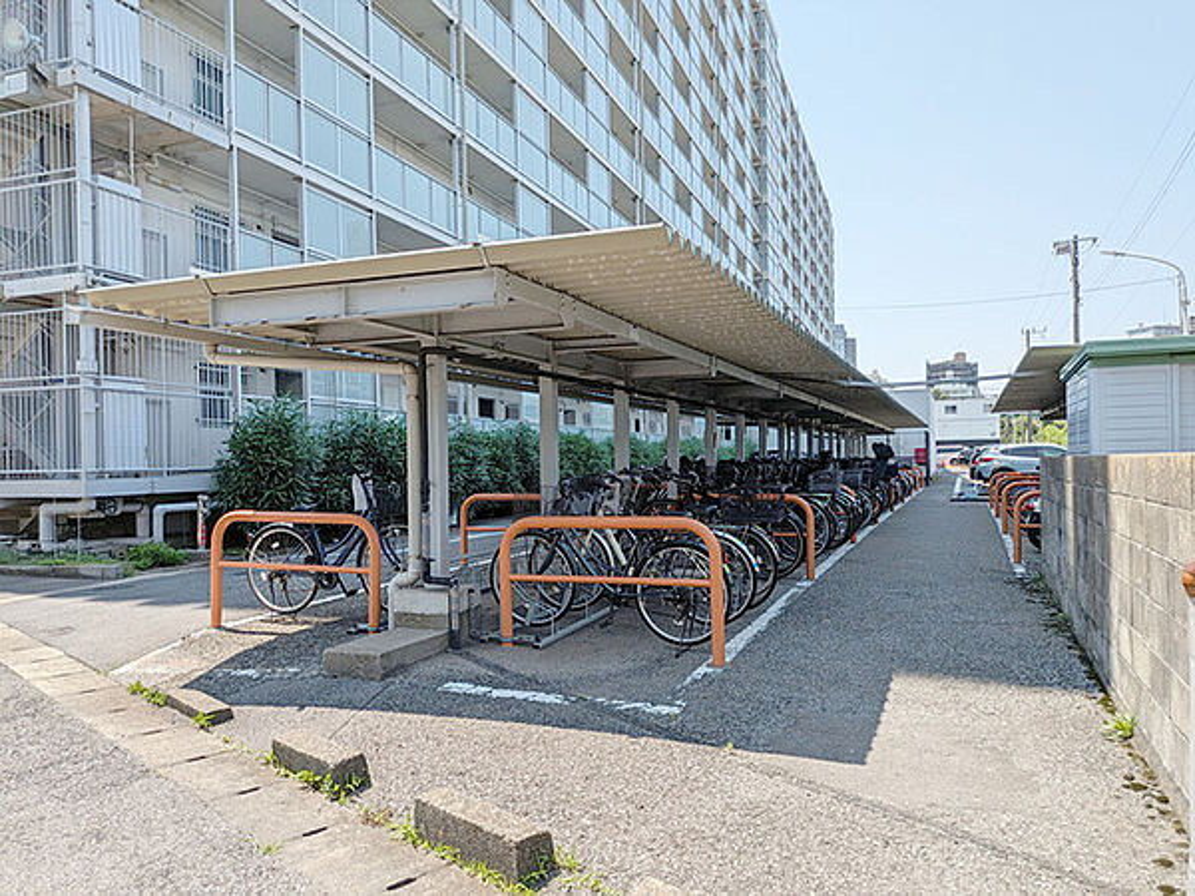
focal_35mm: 25
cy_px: 448
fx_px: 863
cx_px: 598
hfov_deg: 69.4
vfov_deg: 54.9
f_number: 1.89
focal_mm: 5.43
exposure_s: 1/1513
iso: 45
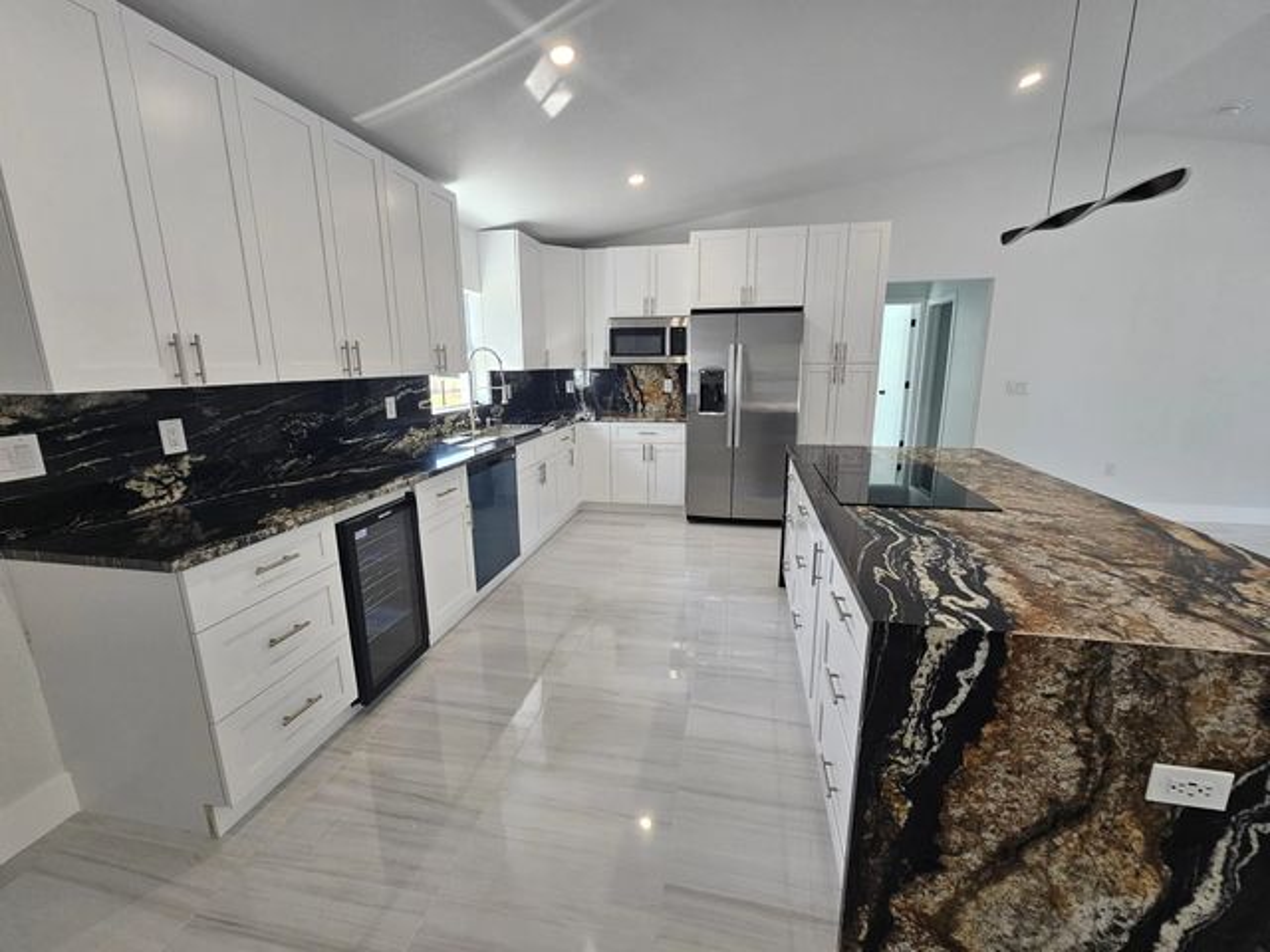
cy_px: 476
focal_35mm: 13
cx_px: 635
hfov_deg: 106.2
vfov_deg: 89.9
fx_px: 477
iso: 80
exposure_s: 1/60
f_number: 2.2
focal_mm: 2.2
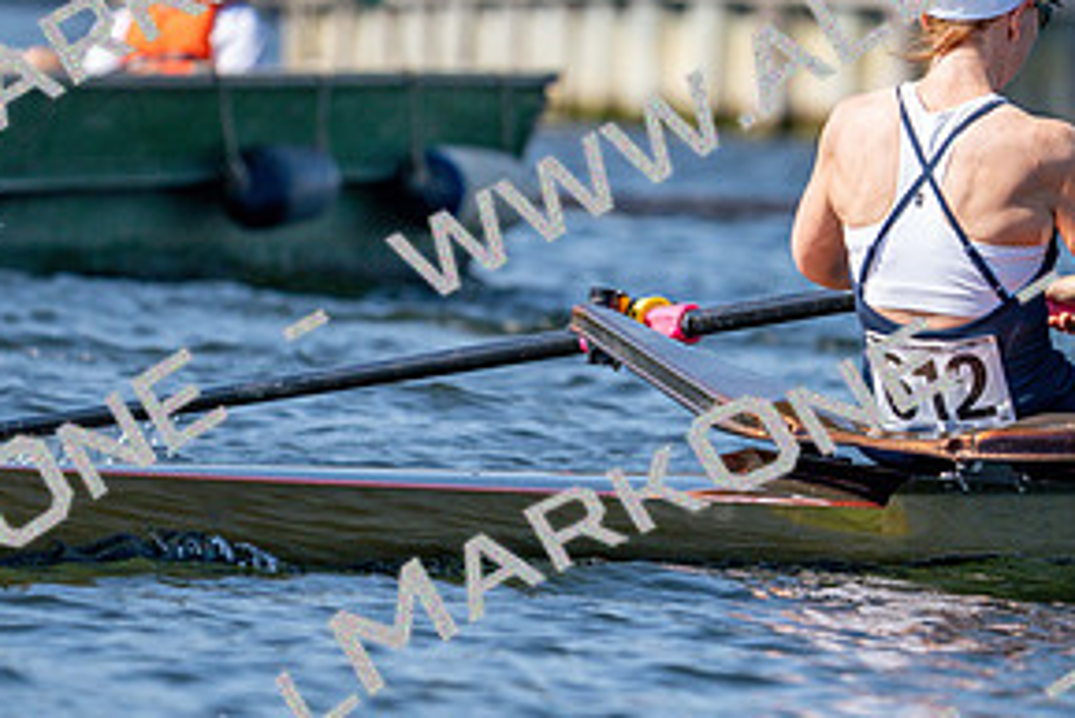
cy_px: 307
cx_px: 848
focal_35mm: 673
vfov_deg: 2.0
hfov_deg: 3.1
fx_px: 20106
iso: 250
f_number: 6.3
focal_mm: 335
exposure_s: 1/1600
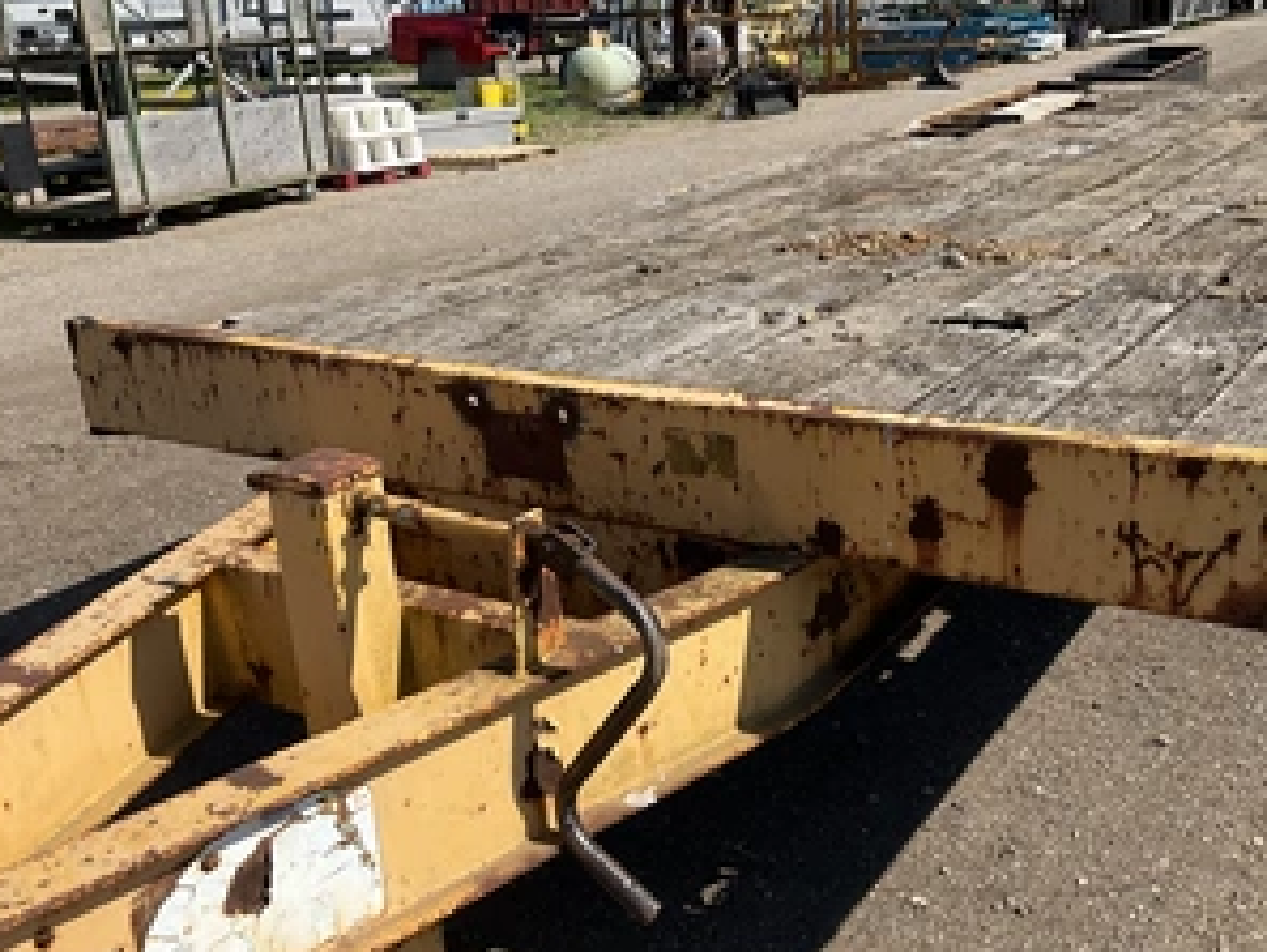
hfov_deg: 47.8
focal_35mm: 39
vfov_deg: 36.8
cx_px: 687
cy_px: 551
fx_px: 1428
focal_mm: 3
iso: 25
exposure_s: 1/1984
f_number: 1.8
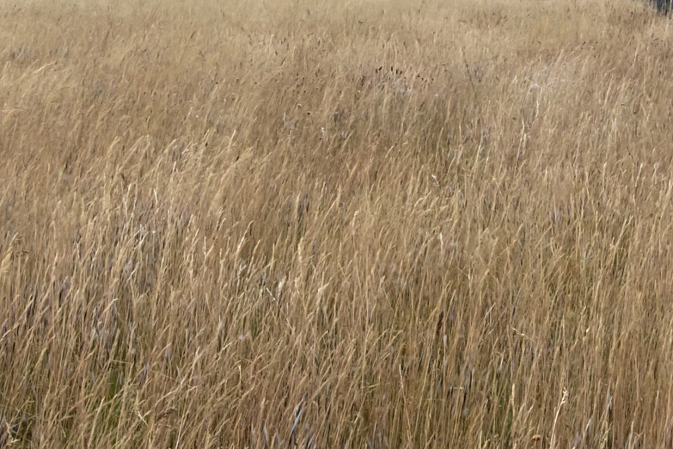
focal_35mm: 95
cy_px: 199
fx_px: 1776
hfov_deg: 21.4
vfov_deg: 14.4
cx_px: 460
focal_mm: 31
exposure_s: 1/200
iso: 800
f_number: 22
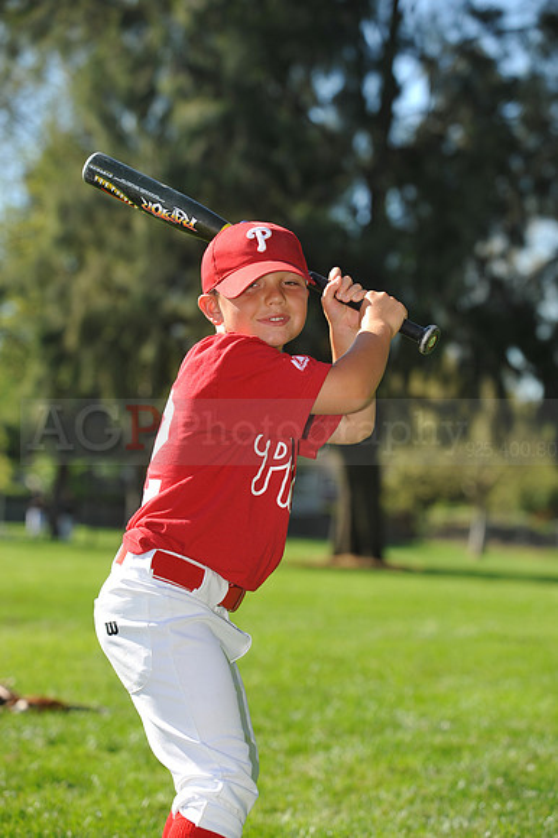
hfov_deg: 11.4
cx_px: 279
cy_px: 419
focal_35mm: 120
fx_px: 2793
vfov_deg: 17.1
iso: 200
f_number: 5.6
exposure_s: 1/500
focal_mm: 120
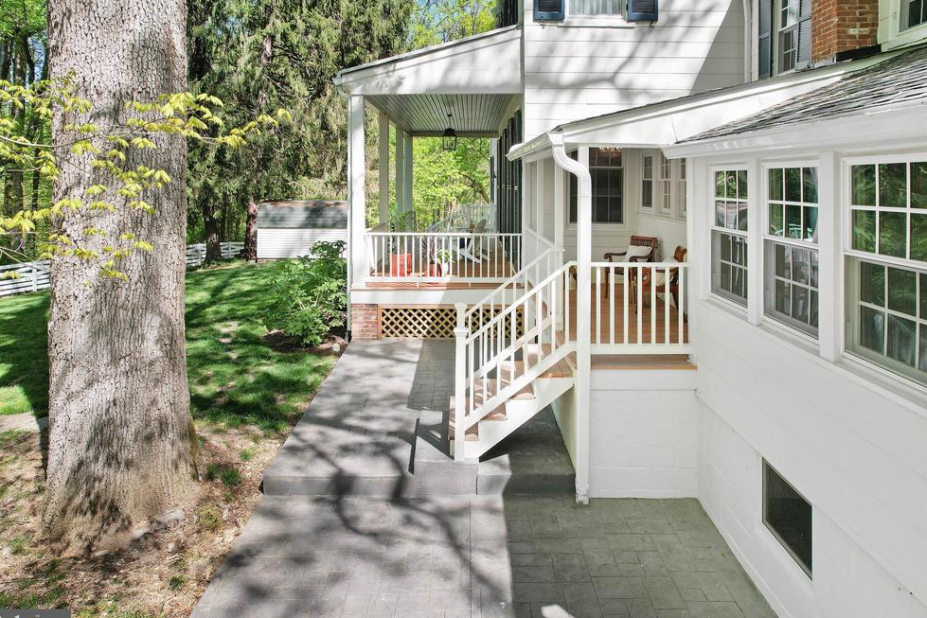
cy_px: 320
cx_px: 451
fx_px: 592
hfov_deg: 76.1
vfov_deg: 55.1
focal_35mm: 23
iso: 100
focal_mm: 8.38
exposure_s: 1/1250
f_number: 2.8
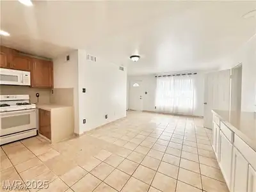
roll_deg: -0.7
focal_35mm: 14
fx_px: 104
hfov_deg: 102.1
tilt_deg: -1.7
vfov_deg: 85.7
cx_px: 128
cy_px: 96
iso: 64
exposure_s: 1/277
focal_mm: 2.22
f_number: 2.2
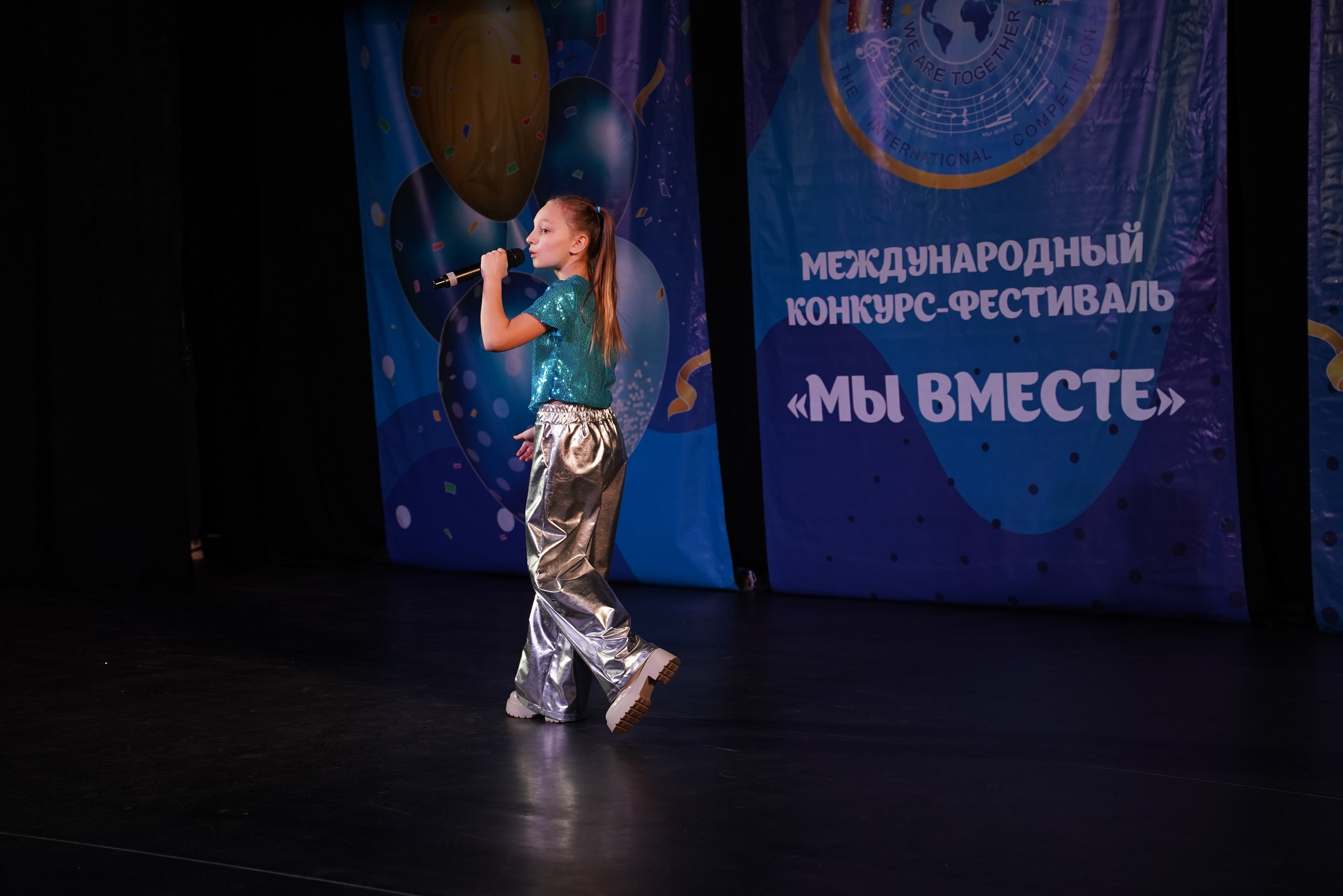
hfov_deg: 33.9
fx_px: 2201
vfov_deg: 23.0
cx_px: 672
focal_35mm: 59
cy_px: 448
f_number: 4
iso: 1600
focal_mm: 59
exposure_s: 1/400
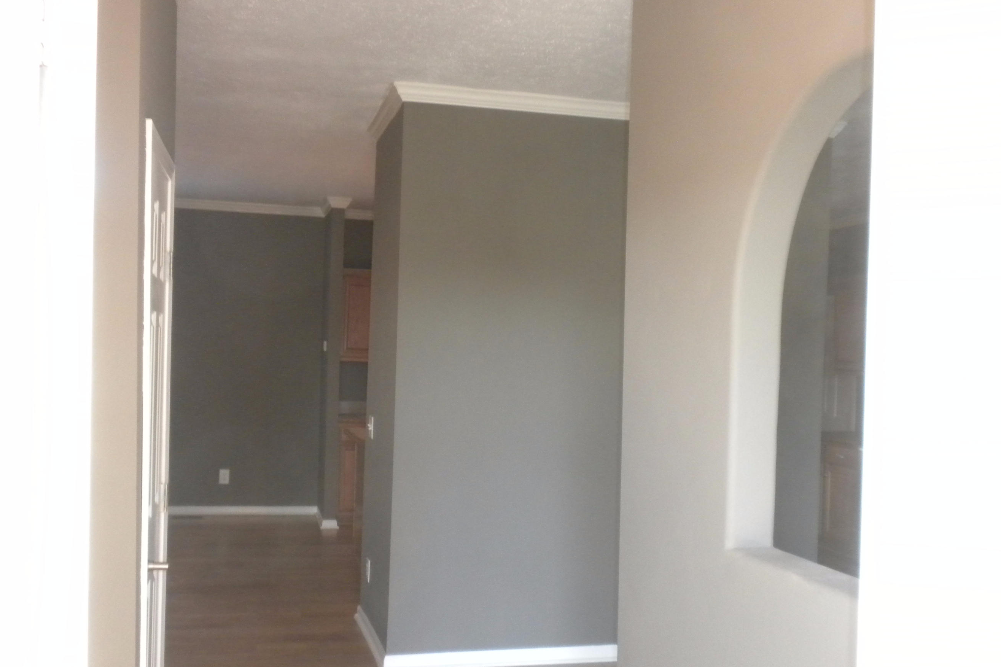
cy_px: 356
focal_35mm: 39
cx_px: 496
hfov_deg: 49.6
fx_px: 1084
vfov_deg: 34.2
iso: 400
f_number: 3.5
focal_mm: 6.6
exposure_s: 1/36.8
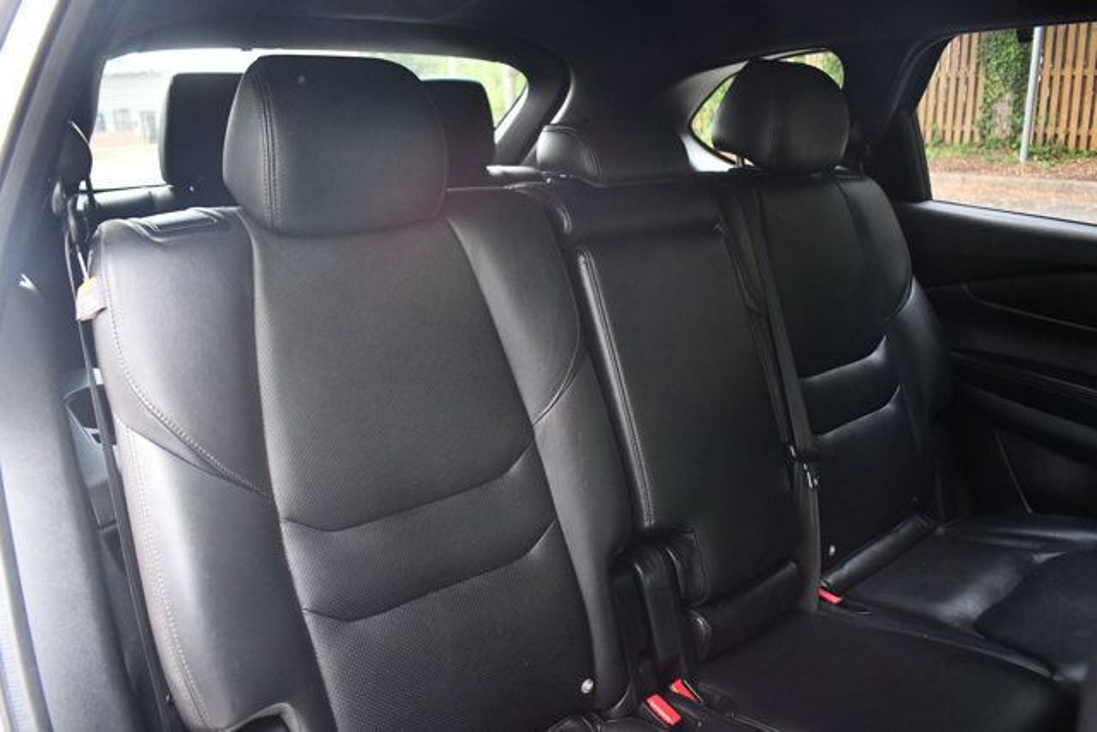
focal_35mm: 27
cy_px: 366
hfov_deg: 67.4
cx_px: 548
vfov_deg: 48.0
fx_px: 823
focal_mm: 18
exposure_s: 1/100
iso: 3200
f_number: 3.5
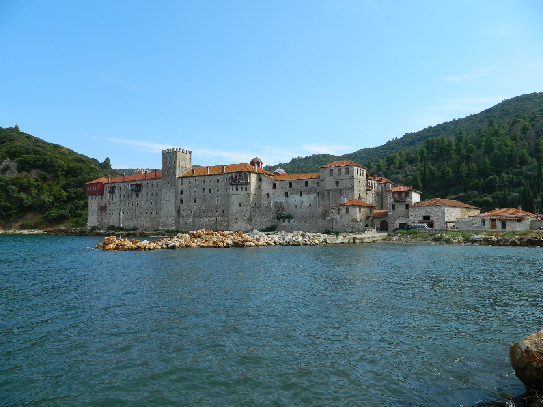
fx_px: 392
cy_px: 204
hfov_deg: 69.4
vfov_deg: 54.9
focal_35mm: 25
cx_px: 272
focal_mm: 4.5
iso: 80
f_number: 3.1
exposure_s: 1/800
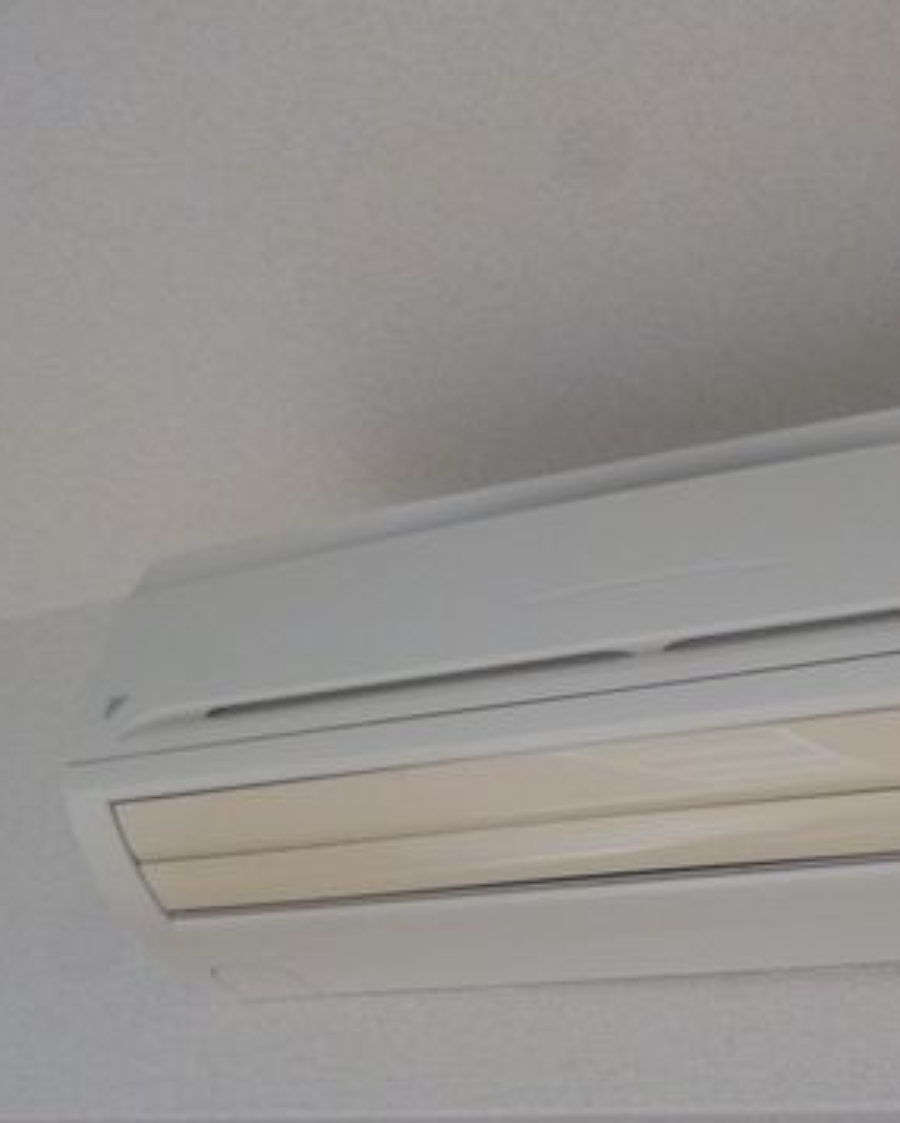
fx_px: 1397
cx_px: 790
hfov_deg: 34.0
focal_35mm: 42
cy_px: 679
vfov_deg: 43.6
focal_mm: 4.3
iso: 320
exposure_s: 1/60
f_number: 2.5
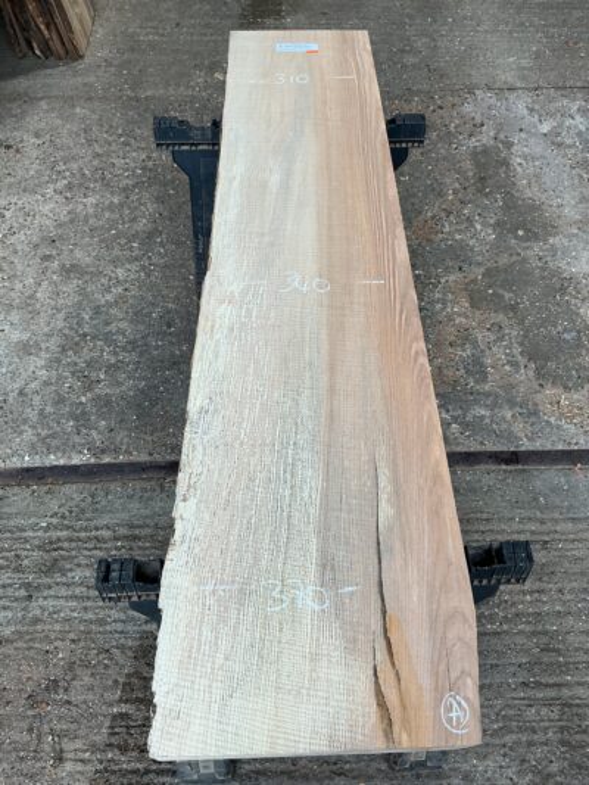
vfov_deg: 61.6
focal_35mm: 29
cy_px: 392
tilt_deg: -56.8
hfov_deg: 48.2
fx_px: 658
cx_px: 294
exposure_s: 1/100
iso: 32
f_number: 1.8
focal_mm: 3
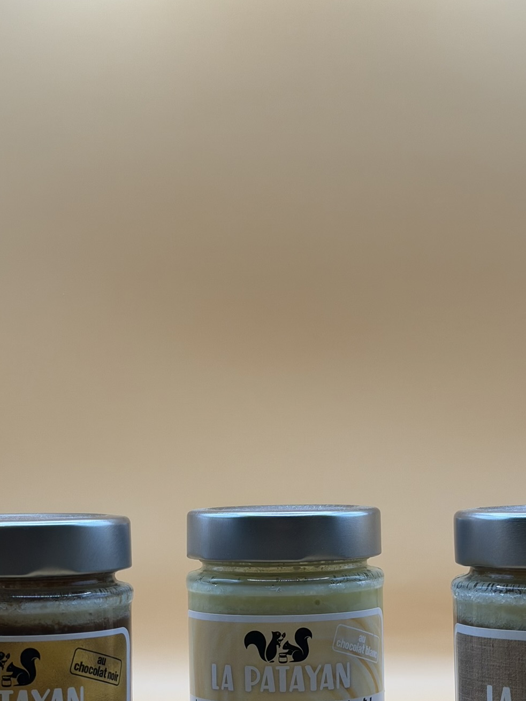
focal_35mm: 75
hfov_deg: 19.6
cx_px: 287
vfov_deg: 25.8
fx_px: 1520
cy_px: 489
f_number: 1.78
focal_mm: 6.76
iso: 100
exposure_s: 1/96
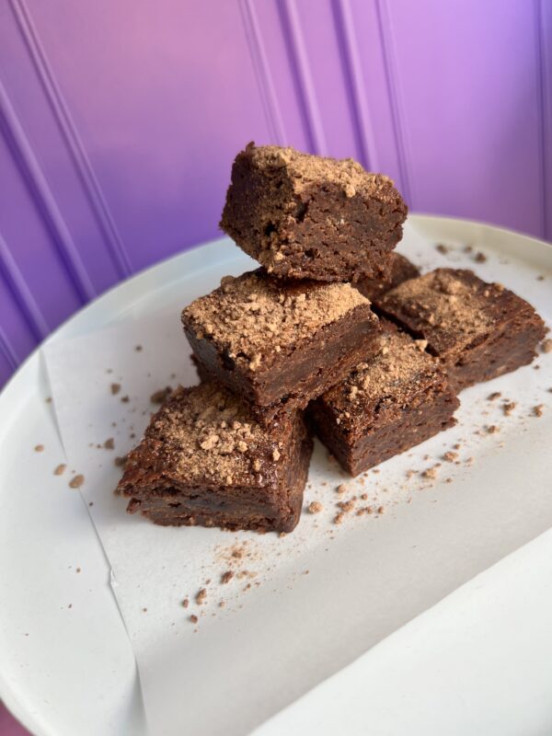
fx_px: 553
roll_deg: +14.5
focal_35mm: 26
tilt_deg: -38.4
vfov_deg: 67.3
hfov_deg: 53.1
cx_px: 276
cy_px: 368
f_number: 1.5
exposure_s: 1/89
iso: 40
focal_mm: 5.7
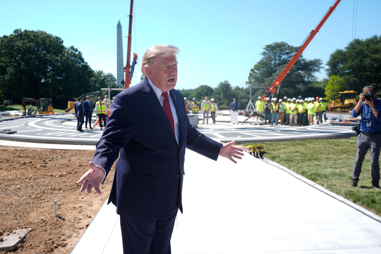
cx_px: 190
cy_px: 127
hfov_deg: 54.4
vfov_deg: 37.8
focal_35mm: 35
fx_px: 370
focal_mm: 35
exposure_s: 1/640
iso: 200
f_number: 5.6
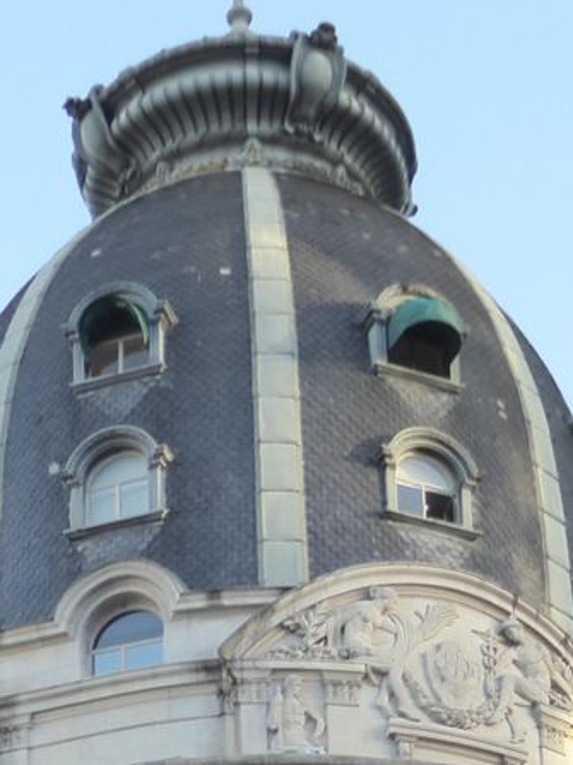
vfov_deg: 14.0
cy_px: 1253
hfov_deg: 11.5
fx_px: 2848
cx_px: 318
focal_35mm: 129
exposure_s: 1/100
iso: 160
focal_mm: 6.3
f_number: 3.7
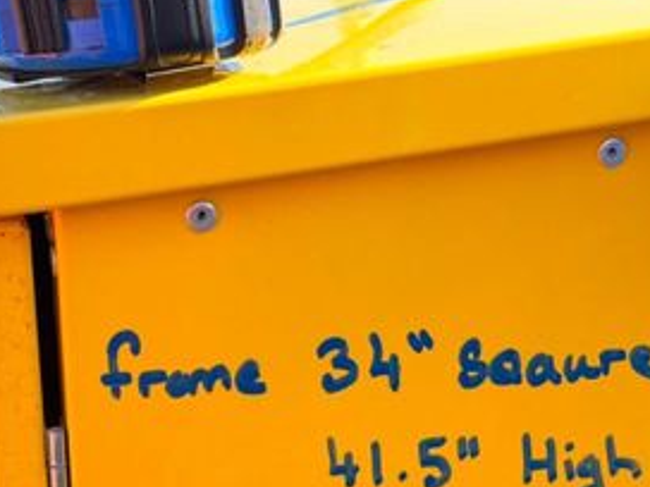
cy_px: 508
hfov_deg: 18.5
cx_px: 435
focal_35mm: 106
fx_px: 1990
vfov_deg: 13.7
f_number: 1.78
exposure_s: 1/1116
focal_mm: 6.76
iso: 80
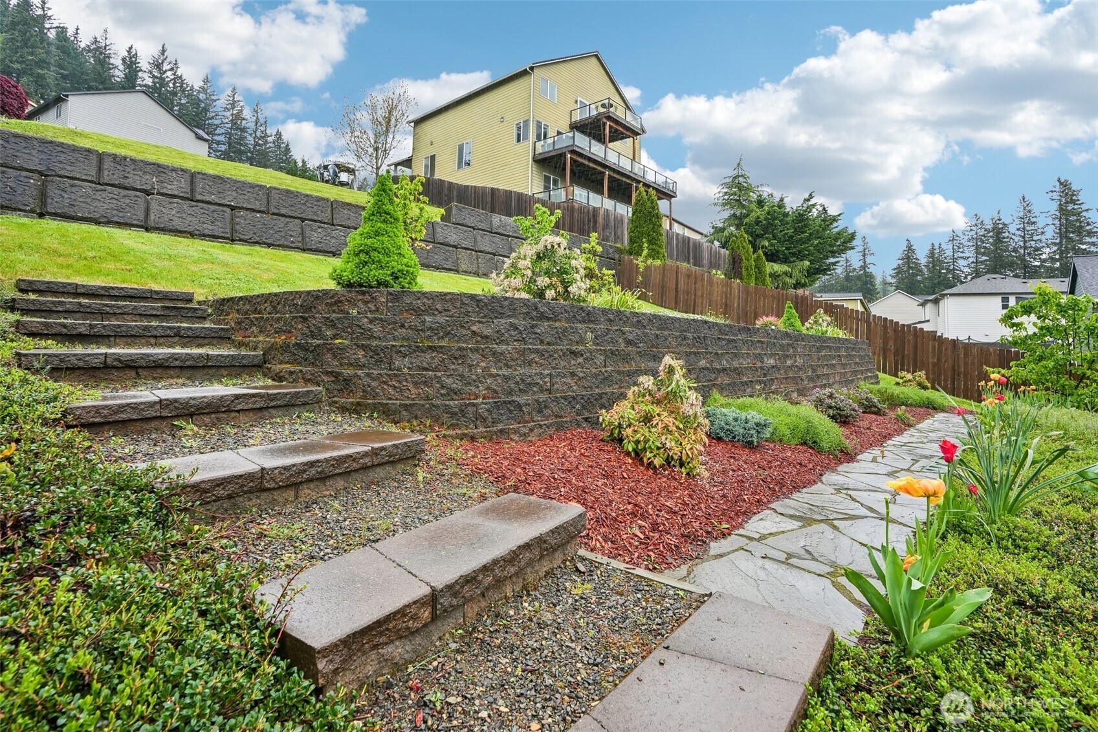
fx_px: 488
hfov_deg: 96.7
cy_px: 366
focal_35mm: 16
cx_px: 549
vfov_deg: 73.7
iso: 400
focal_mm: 16
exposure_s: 1/80
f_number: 8
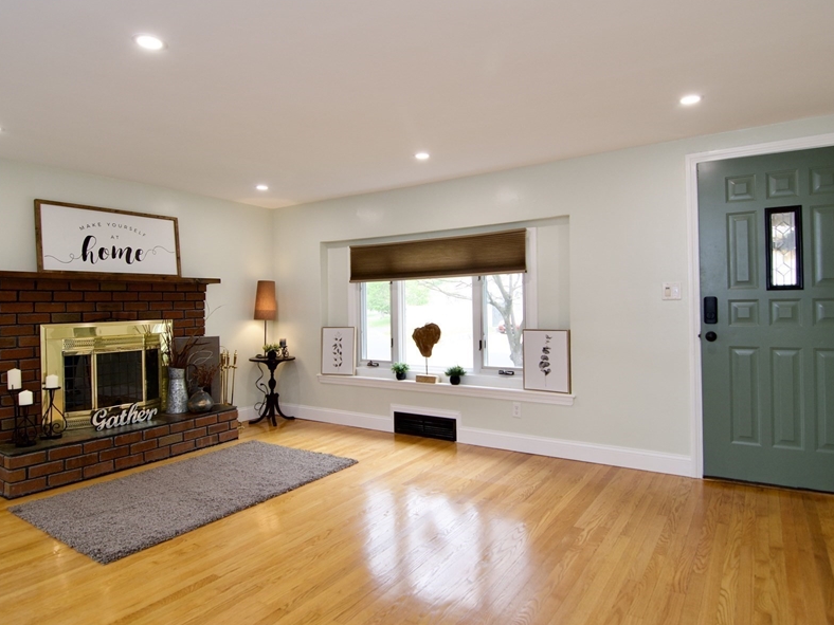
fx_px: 497
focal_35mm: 21
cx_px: 416
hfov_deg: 80.0
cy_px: 303
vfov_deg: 64.4
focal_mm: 11
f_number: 4
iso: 400
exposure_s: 1/60
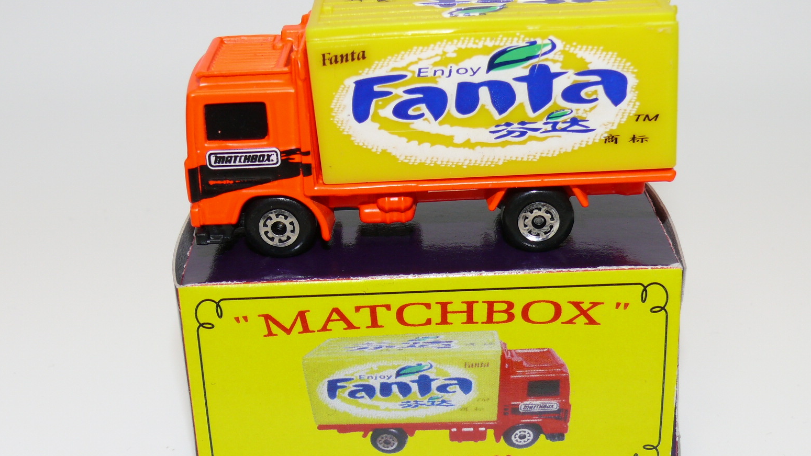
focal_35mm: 63
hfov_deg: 33.3
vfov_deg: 19.1
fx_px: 1355
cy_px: 245
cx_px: 417
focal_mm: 9.6
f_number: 4
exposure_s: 1/30
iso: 100
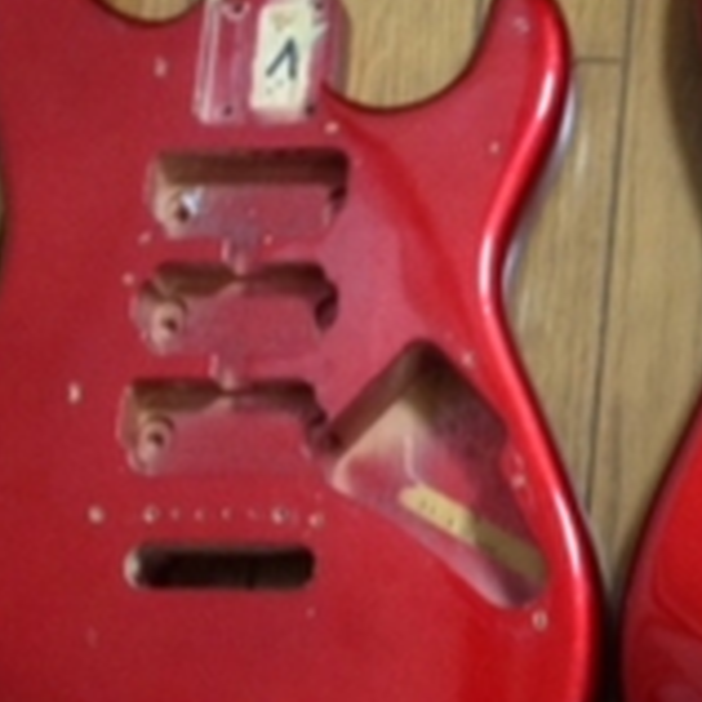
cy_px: 364
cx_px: 560
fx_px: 1904
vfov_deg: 20.9
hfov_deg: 20.7
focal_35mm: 83
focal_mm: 4.12
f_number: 2.4
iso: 250
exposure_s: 1/20
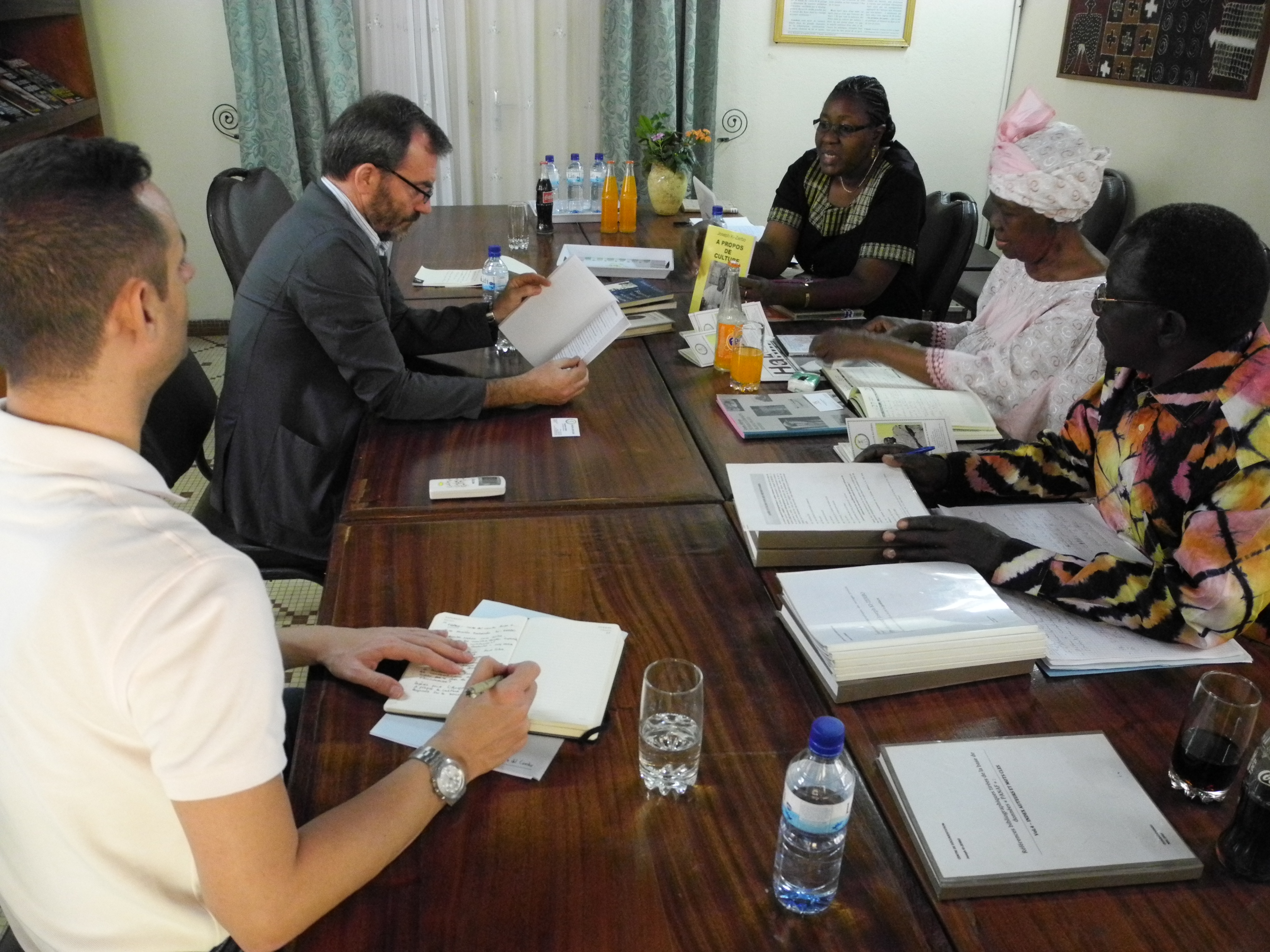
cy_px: 476
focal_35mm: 28
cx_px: 635
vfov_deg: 49.7
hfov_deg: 63.4
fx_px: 1027
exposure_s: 1/25
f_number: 2.8
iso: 766
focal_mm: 6
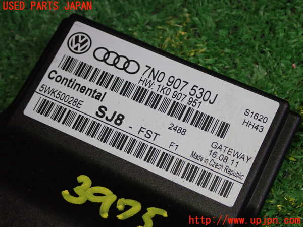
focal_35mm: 82
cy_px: 114
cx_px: 152
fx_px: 718
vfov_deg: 18.0
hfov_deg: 23.8
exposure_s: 1/80
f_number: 4.3
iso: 640
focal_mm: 14.62
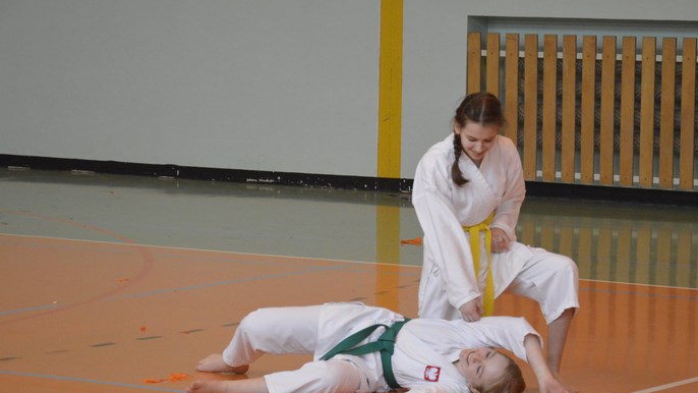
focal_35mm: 156
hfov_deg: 13.8
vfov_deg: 7.8
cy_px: 247
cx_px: 367
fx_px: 2880
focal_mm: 85
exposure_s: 1/400
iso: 3200
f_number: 5.6
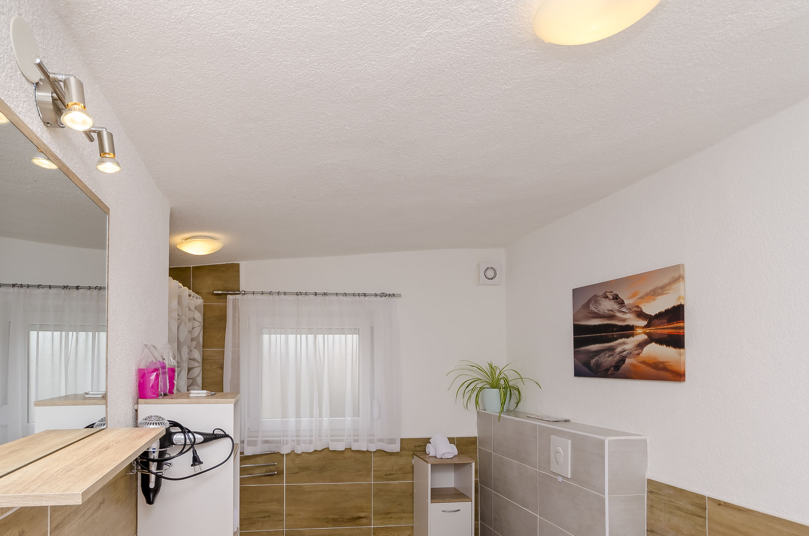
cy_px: 352
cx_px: 320
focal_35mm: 20
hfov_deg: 83.0
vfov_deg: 60.4
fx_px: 449
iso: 200
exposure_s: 1/80
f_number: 8
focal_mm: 10
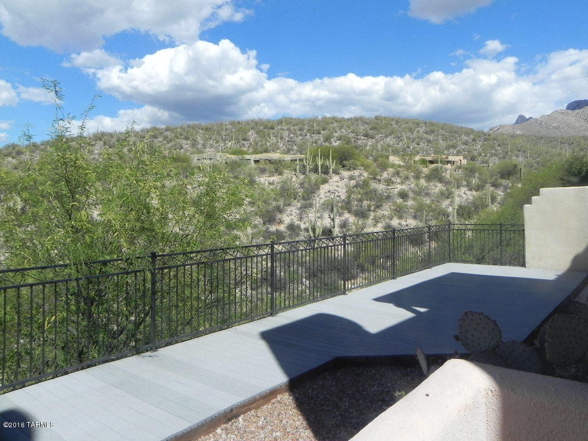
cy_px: 220
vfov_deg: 53.1
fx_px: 442
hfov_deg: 67.3
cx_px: 294
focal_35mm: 26
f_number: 8
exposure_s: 1/504
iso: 160
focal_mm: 4.6
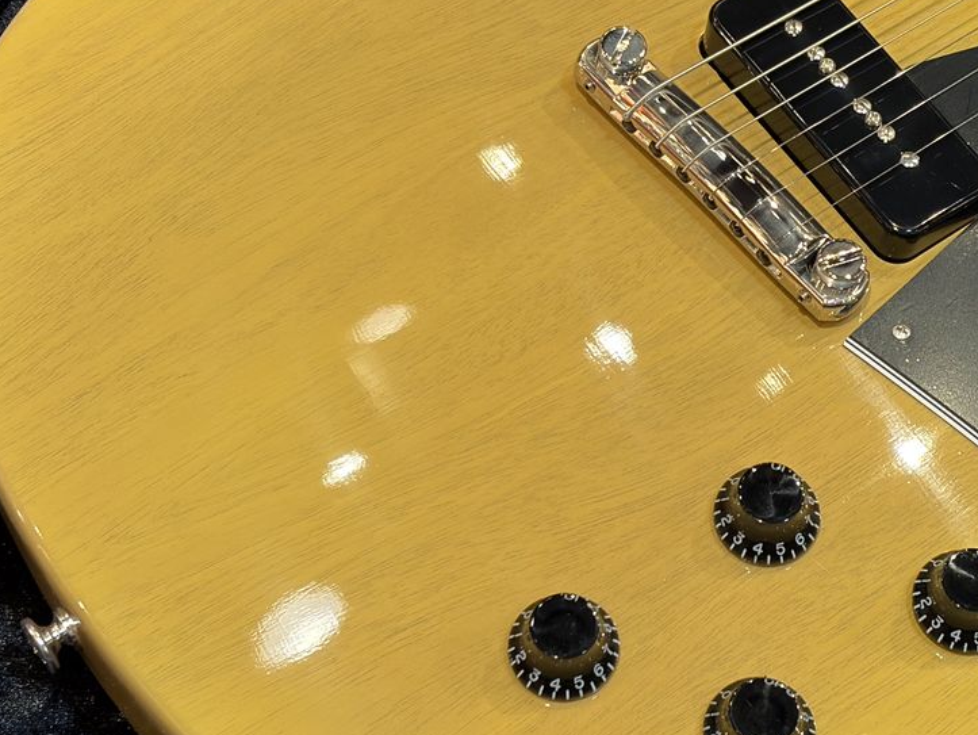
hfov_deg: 21.1
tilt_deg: -57.5
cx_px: 730
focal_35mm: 92
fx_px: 2601
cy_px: 288
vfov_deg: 16.1
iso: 100
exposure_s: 1/40
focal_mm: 5.96
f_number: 1.6
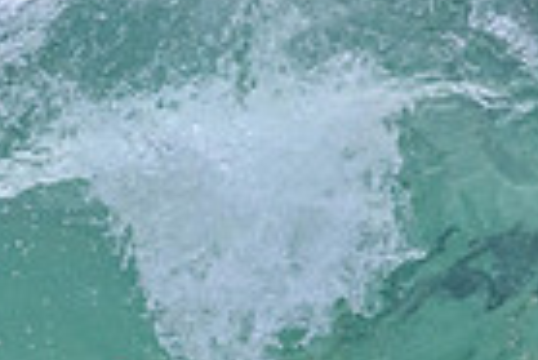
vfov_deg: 0.4
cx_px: 290
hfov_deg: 0.6
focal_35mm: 3329
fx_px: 49801
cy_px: 470
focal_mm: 800
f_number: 11
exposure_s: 1/1600
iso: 4000
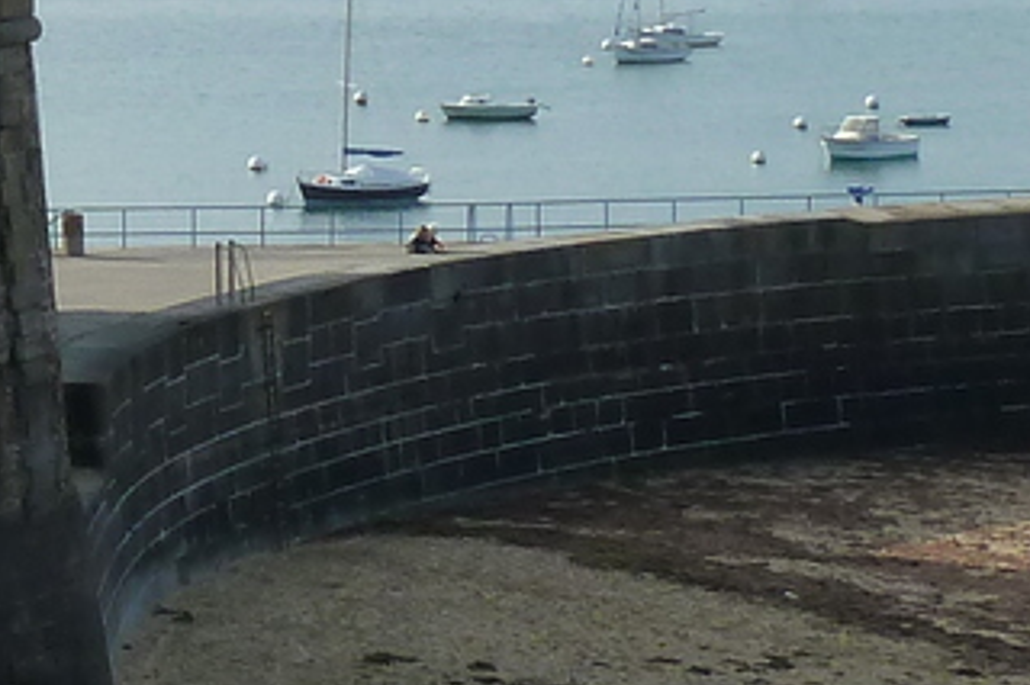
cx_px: -731
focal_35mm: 182
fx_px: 5204
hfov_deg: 10.7
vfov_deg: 7.5
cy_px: -35
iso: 125
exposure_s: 1/400
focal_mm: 5.7
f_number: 5
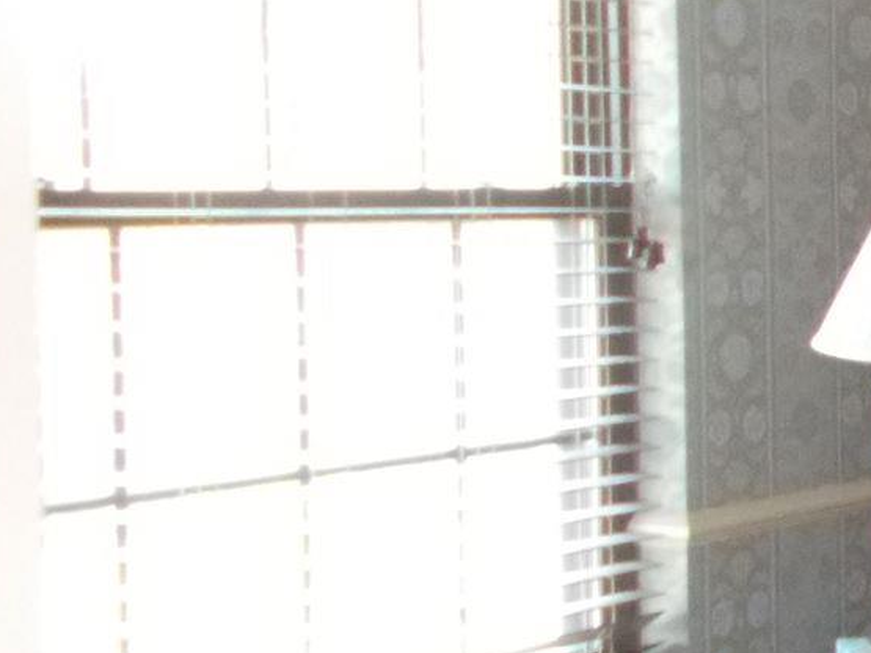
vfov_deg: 15.4
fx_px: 2415
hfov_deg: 16.8
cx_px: 1590
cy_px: 272
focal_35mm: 96
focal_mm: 4.6
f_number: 3.2
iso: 360
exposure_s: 1/25
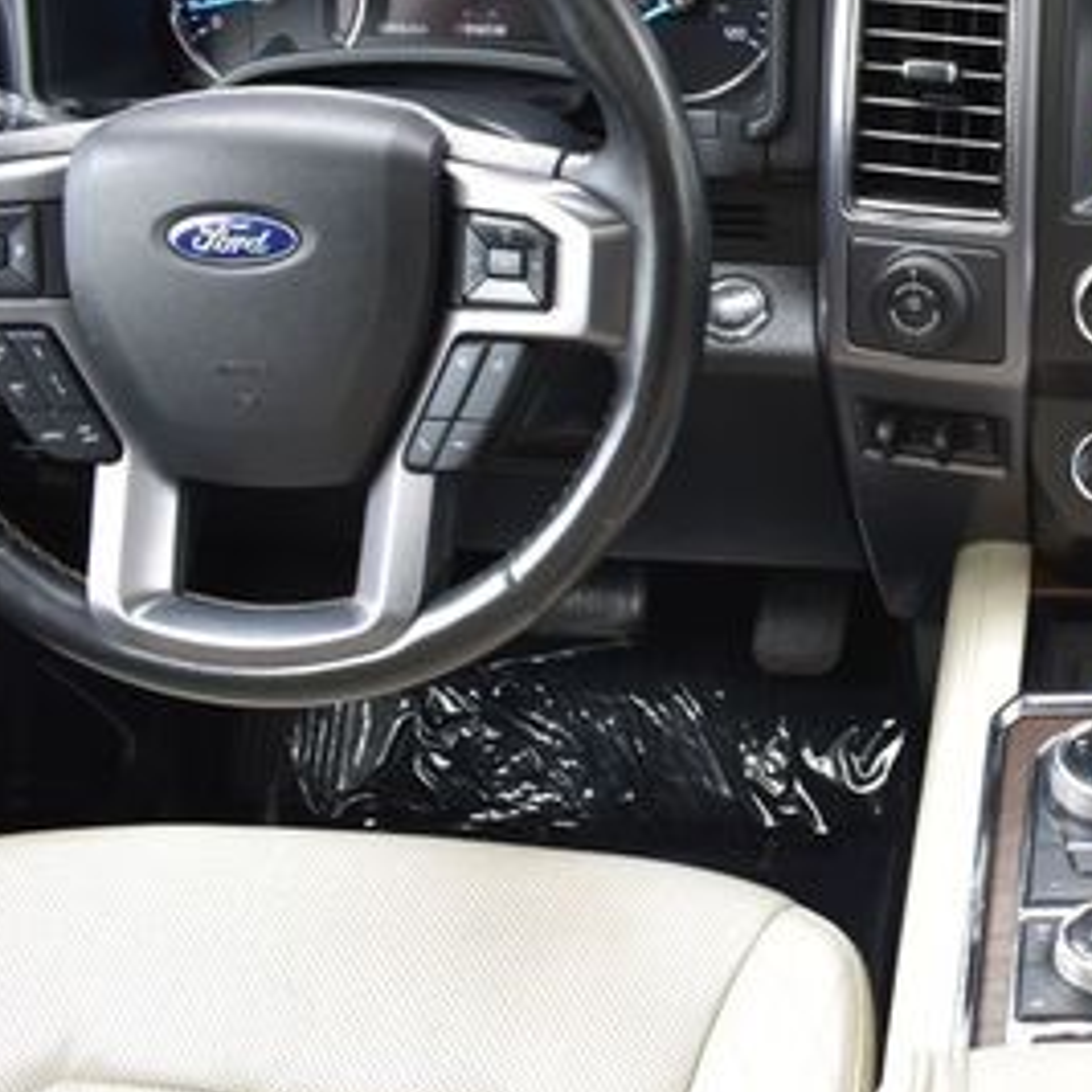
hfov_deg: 28.7
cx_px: 1149
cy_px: 344
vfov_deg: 30.8
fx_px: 1963
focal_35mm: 55
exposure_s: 1/40
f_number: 7.1
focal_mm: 18
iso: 400
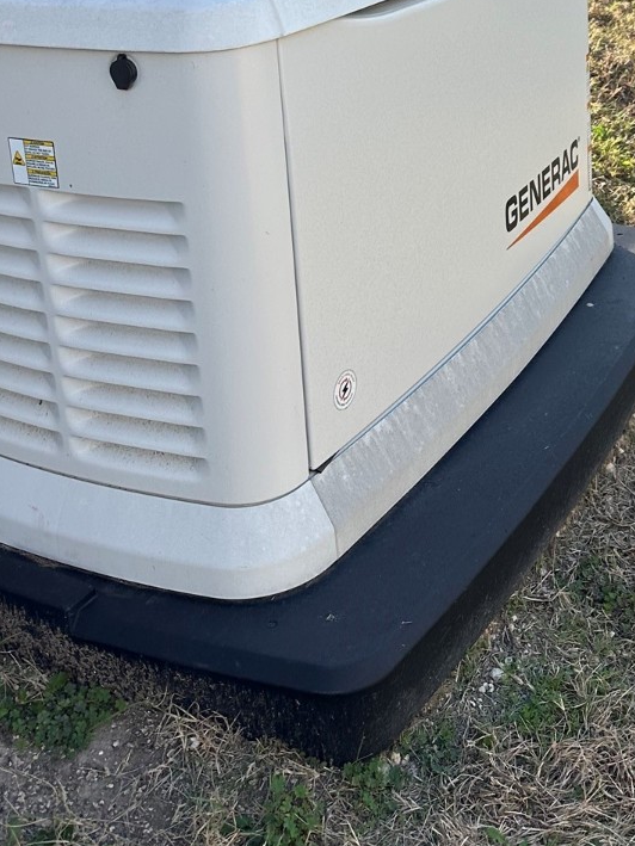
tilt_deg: -15.8
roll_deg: +0.3
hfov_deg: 27.6
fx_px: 1271
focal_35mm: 52
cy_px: 79
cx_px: 489
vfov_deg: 34.7
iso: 80
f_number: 1.78
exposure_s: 1/1062
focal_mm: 6.86
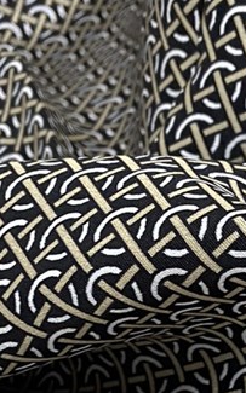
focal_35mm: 113
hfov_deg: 11.0
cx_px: 402
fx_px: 1213
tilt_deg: -50.4
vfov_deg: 16.8
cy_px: 583
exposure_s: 1/50
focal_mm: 4.25
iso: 100
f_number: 1.8
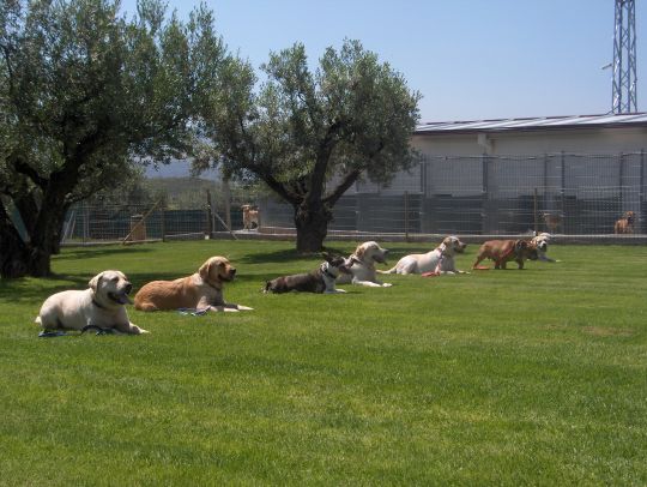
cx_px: 324
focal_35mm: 44
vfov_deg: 32.9
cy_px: 244
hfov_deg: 42.9
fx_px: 823
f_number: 5
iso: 100
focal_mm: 9
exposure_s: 1/493
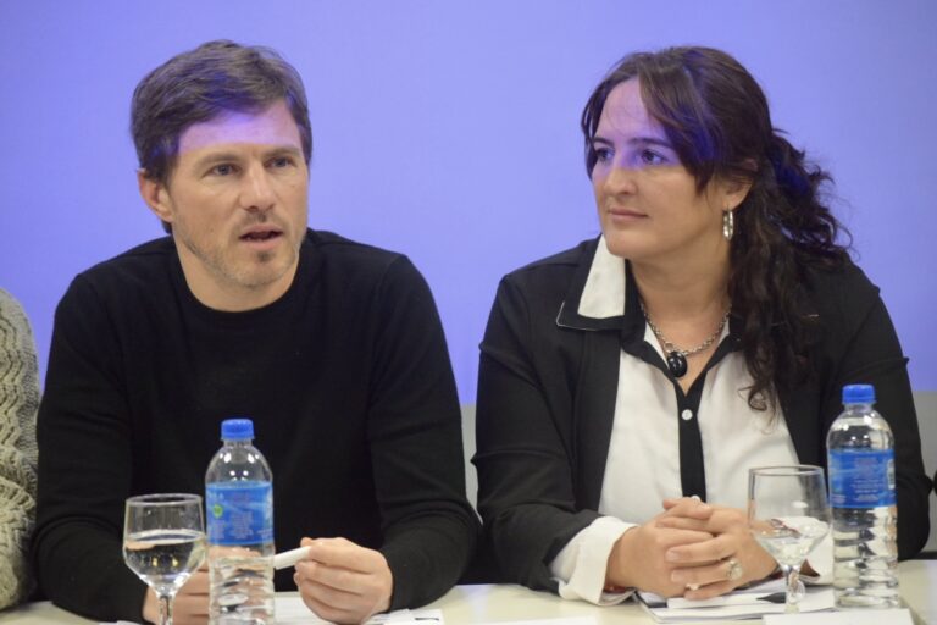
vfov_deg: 9.0
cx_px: 468
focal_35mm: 153
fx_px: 3982
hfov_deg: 13.4
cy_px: 312
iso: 2200
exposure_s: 1/125
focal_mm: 102
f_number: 4.5
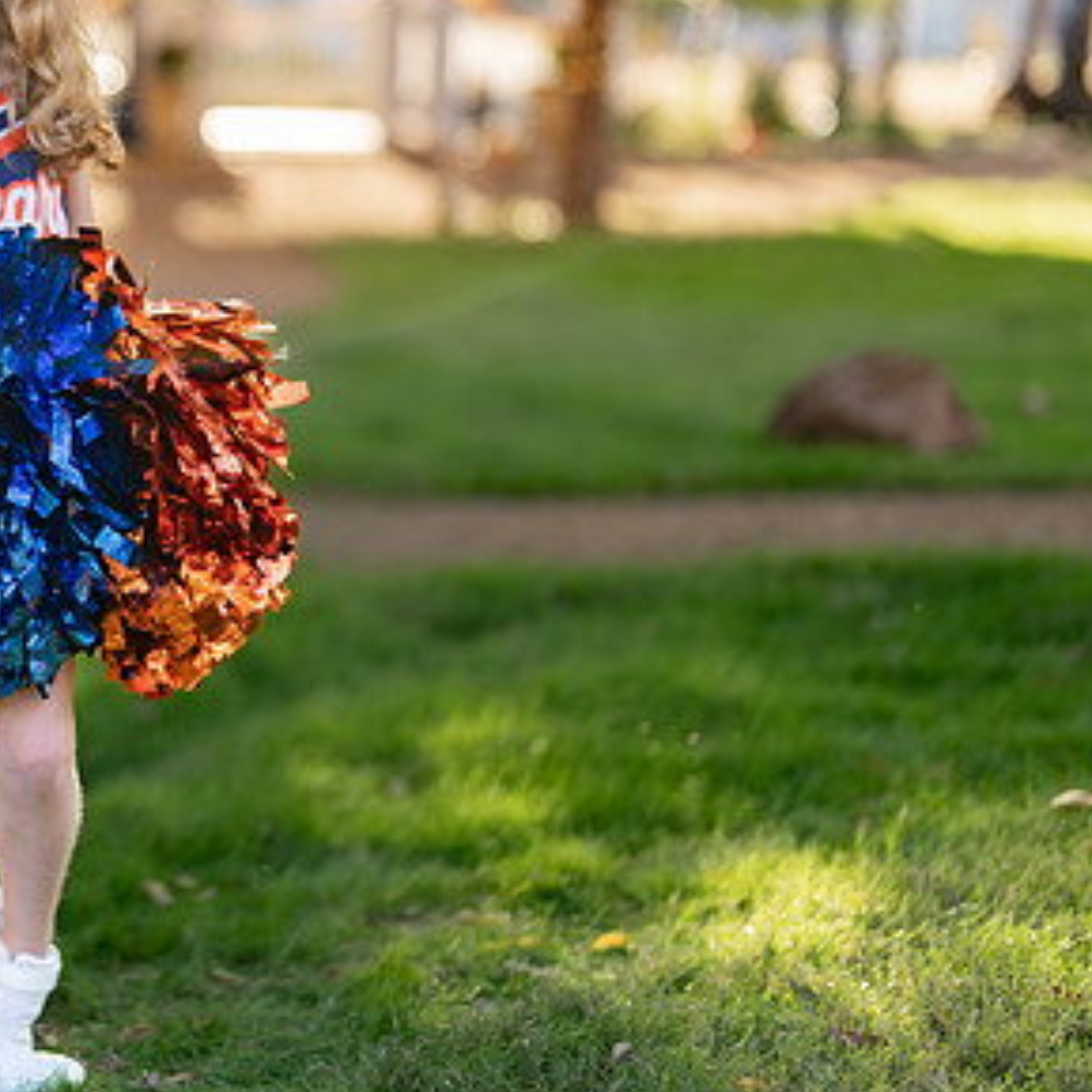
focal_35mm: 103
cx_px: -25
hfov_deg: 16.5
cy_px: 360
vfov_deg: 16.9
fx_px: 3676
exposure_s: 1/1000
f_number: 1.2
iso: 100
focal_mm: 50
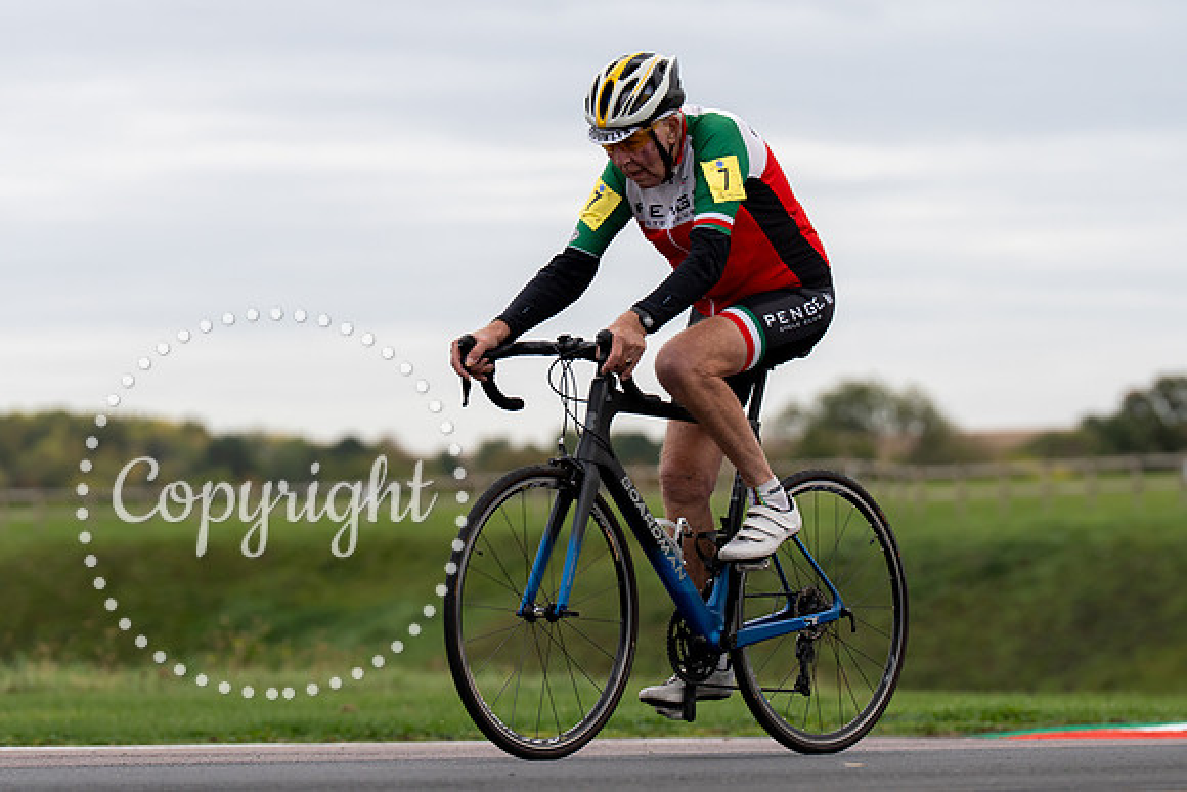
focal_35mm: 269
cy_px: 302
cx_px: 689
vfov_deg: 5.1
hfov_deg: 7.7
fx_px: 8863
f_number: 4.5
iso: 160
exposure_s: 1/800
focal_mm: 185
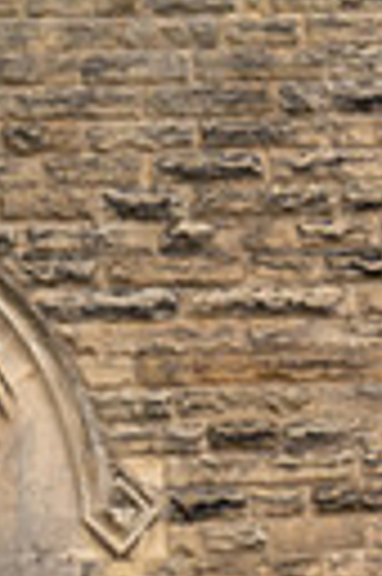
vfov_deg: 2.5
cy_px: 941
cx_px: 241
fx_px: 13278
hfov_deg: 1.6
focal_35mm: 832
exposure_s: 1/800
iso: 640
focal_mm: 143
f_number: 2.8
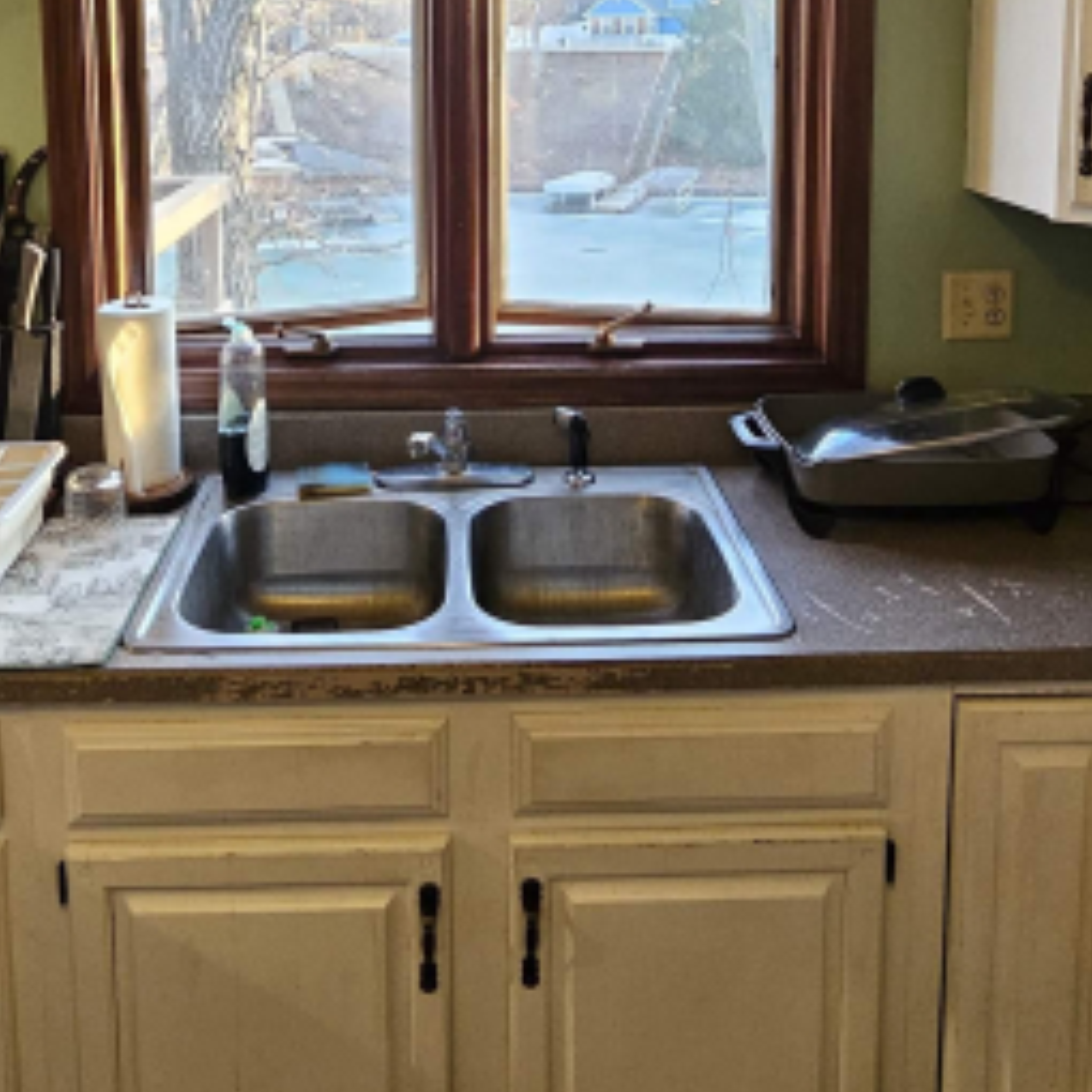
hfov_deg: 53.9
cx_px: 486
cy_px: 154
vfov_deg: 49.4
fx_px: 1071
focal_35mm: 30
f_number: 2.2
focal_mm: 2.2
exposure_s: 1/60
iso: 320
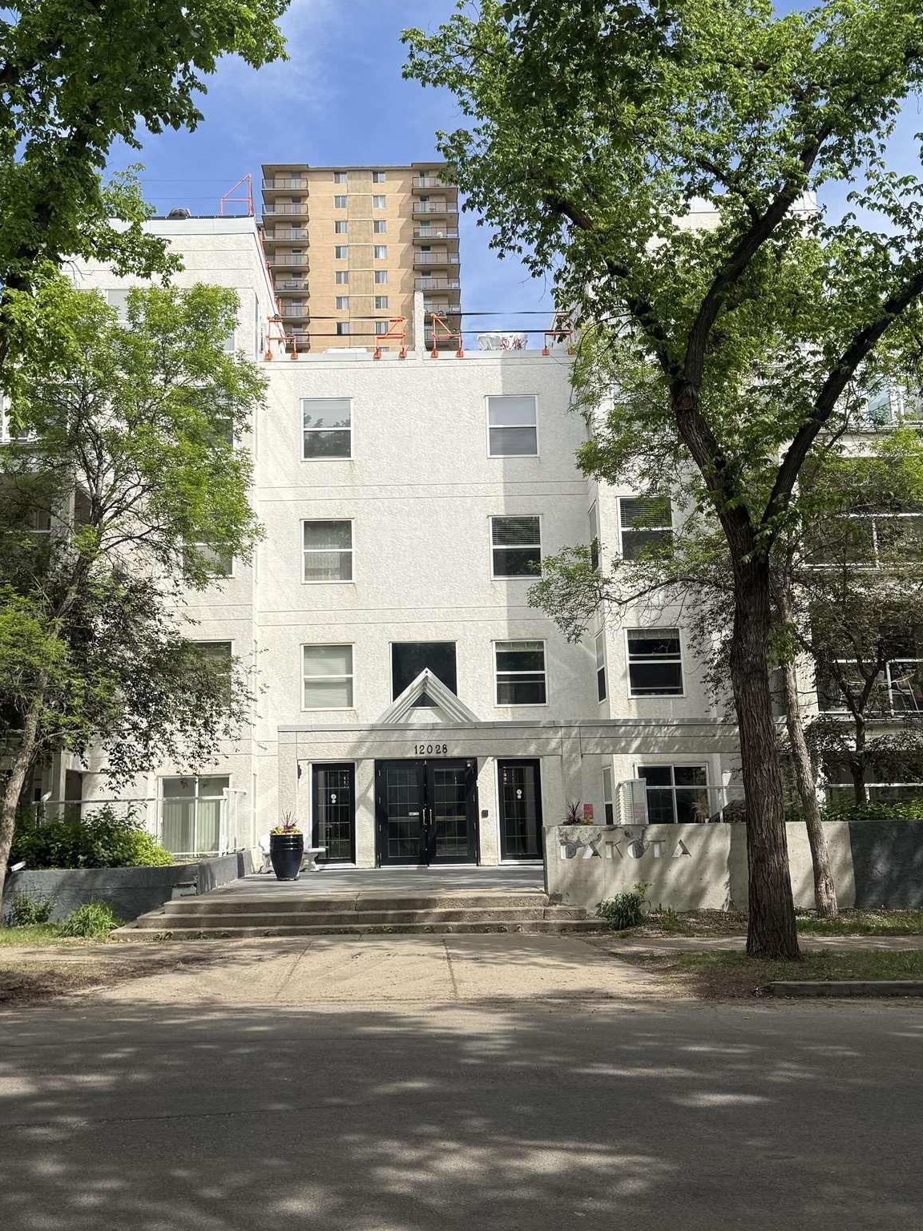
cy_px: 563
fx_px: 1280
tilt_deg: +11.9
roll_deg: +1.4
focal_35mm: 36
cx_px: 421
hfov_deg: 39.6
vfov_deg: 51.3
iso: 80
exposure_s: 1/2907
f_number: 1.78
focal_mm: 6.76
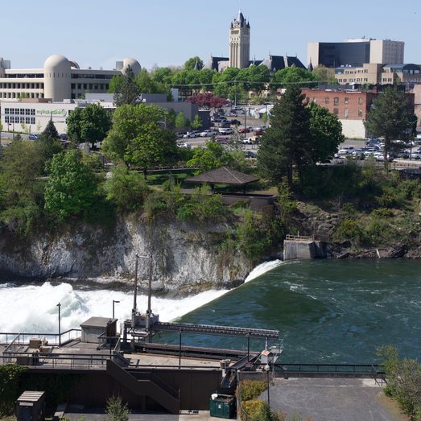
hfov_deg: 26.5
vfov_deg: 26.5
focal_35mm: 65
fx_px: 894
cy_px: 210
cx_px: 193
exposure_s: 1/400
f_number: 7.1
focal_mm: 50
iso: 100
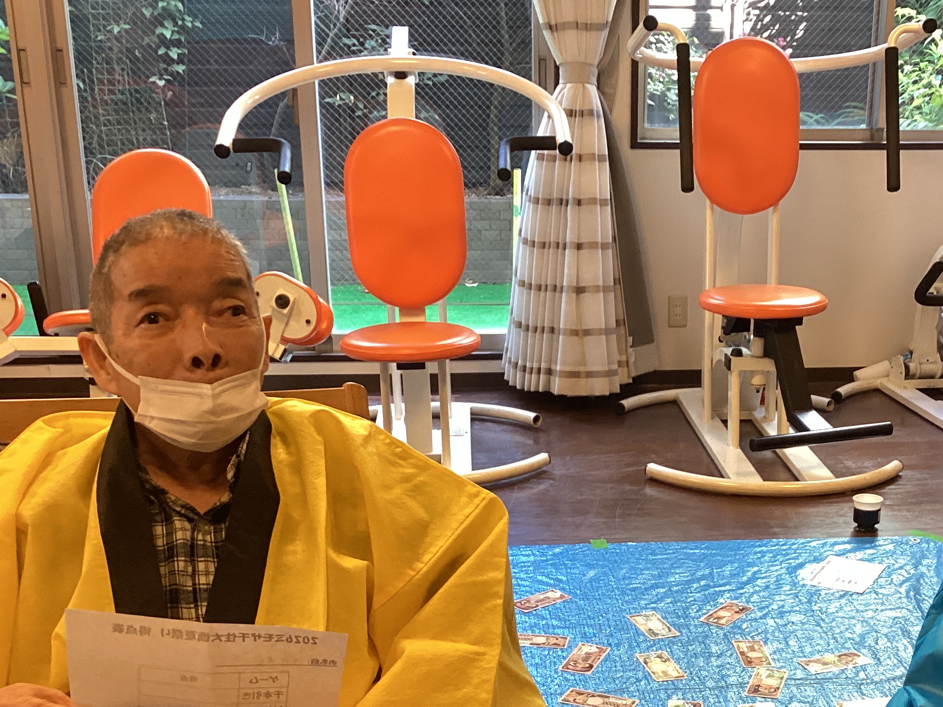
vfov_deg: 27.4
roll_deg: -1.5
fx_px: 1416
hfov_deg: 36.4
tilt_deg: -20.5
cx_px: 630
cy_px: 575
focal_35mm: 52
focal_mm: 3.3
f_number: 2.4
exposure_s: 1/50
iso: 200
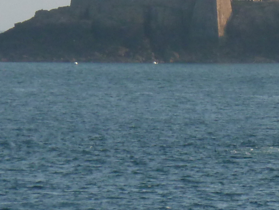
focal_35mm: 752
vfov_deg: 2.0
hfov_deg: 2.6
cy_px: -39
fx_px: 6060
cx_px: 243
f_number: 4.5
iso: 160
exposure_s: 1/400
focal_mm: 32.1
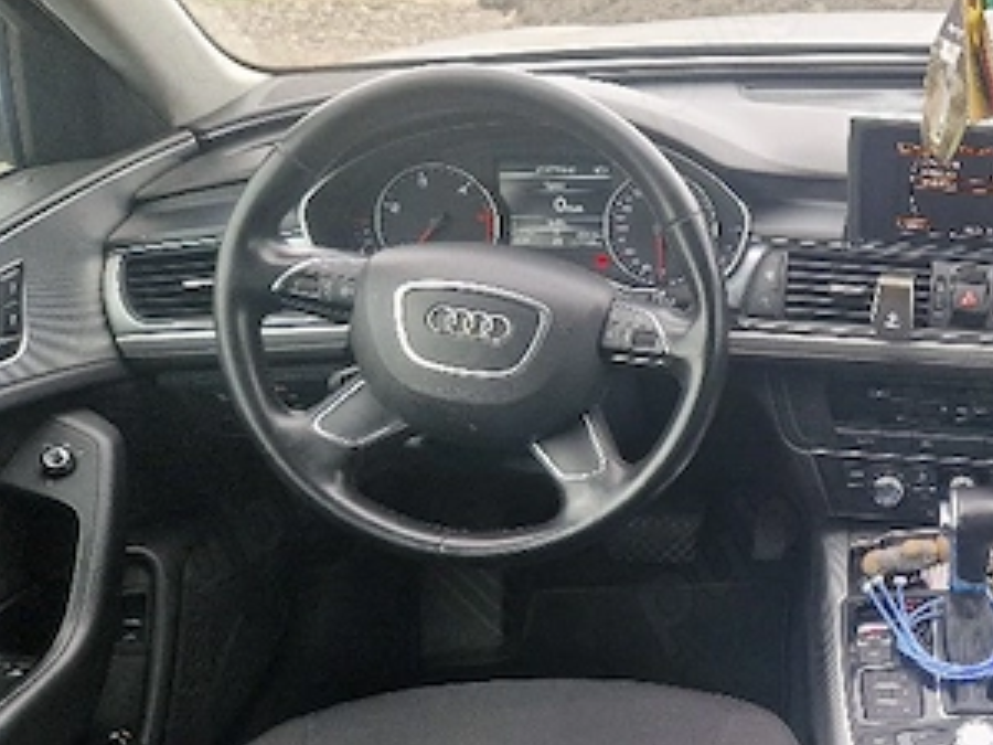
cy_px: 490
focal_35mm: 46
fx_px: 1320
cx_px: 976
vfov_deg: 31.3
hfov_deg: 37.2
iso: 50
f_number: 1.8
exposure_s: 1/182
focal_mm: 5.4
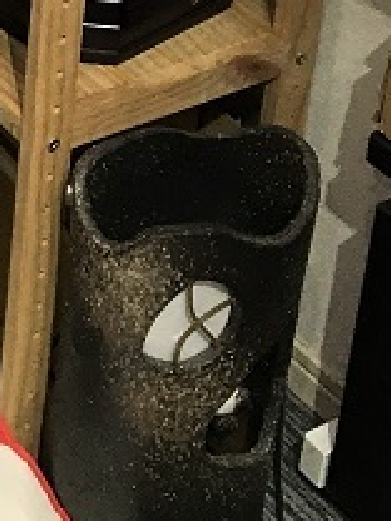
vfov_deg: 14.5
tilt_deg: -21.4
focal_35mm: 119
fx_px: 1792
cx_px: -383
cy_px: -415
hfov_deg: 11.3
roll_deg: +1.4
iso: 32
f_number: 2.2
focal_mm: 4.15
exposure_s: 1/30
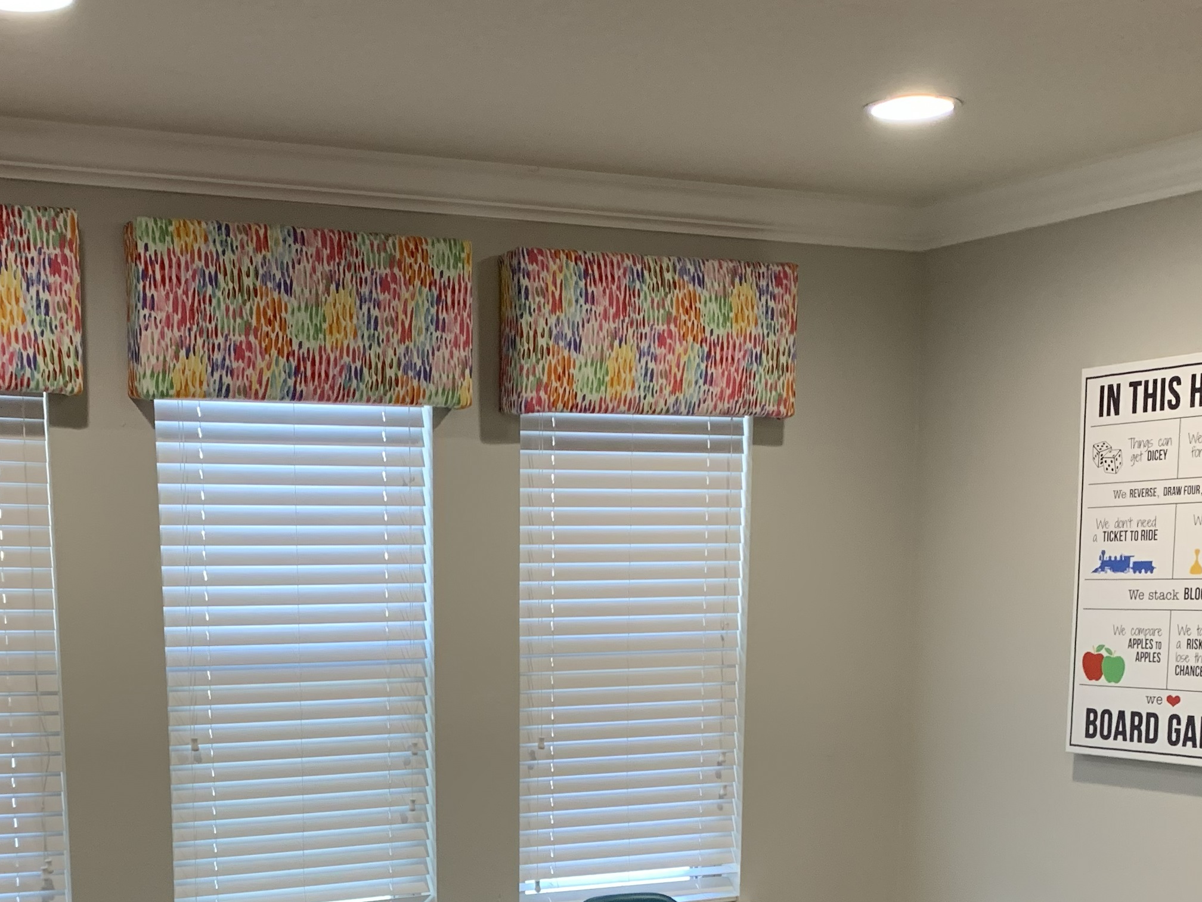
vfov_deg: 26.5
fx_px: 1806
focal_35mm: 52
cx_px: 453
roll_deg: +0.1
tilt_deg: -9.5
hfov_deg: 36.6
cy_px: 900
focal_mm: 4.25
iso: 125
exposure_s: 1/60
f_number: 1.8
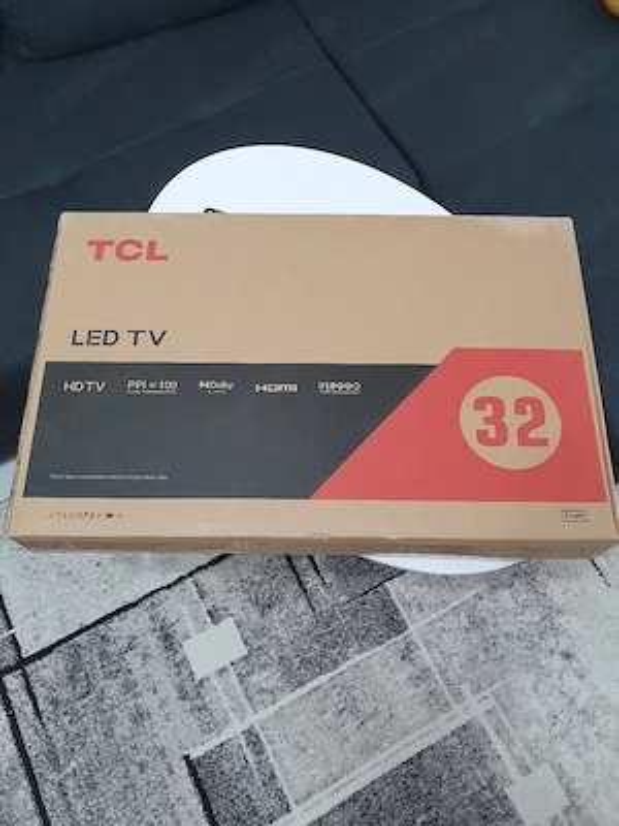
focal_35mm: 26
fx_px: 620
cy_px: 413
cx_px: 310
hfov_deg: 53.1
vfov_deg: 67.3
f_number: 2.4
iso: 200
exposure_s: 1/50
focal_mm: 4.32
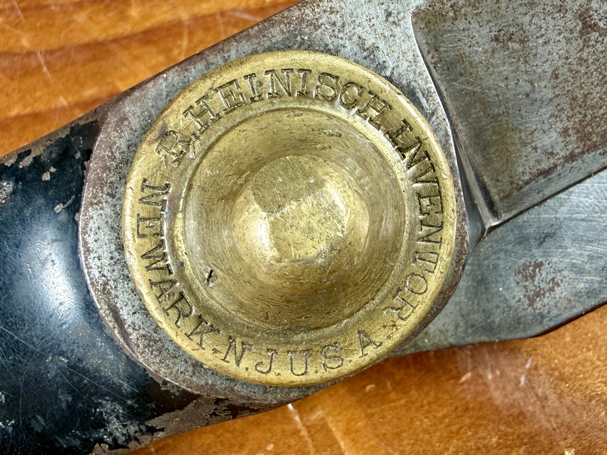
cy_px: 228
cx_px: 304
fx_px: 421
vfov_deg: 56.8
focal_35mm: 24
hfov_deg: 71.6
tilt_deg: -66.0
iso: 160
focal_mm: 2.22
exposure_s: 1/120
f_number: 2.2
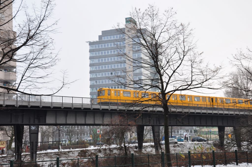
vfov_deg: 22.6
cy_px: 84
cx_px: 126
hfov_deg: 33.4
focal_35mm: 60
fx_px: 419
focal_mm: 40
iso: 200
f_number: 8
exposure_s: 1/60
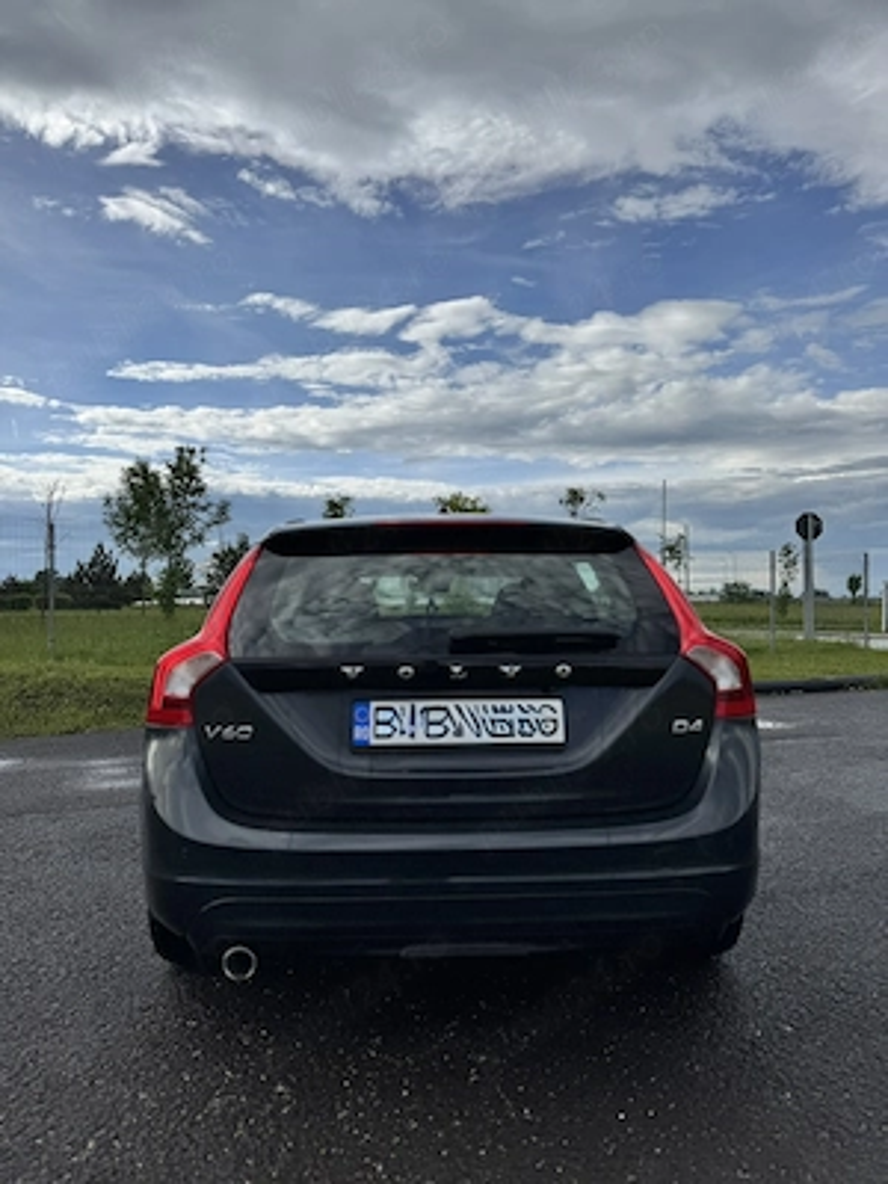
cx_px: 444
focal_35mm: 24
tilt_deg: +1.4
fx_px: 821
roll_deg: +0.5
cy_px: 592
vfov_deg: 71.6
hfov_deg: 56.8
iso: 80
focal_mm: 6.76
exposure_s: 1/10417
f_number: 1.78
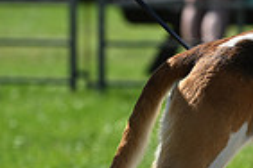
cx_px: 475
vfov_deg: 2.5
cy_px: 164
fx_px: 3893
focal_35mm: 554
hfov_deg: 3.7
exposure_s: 1/1250
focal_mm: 135
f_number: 4.5
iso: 180
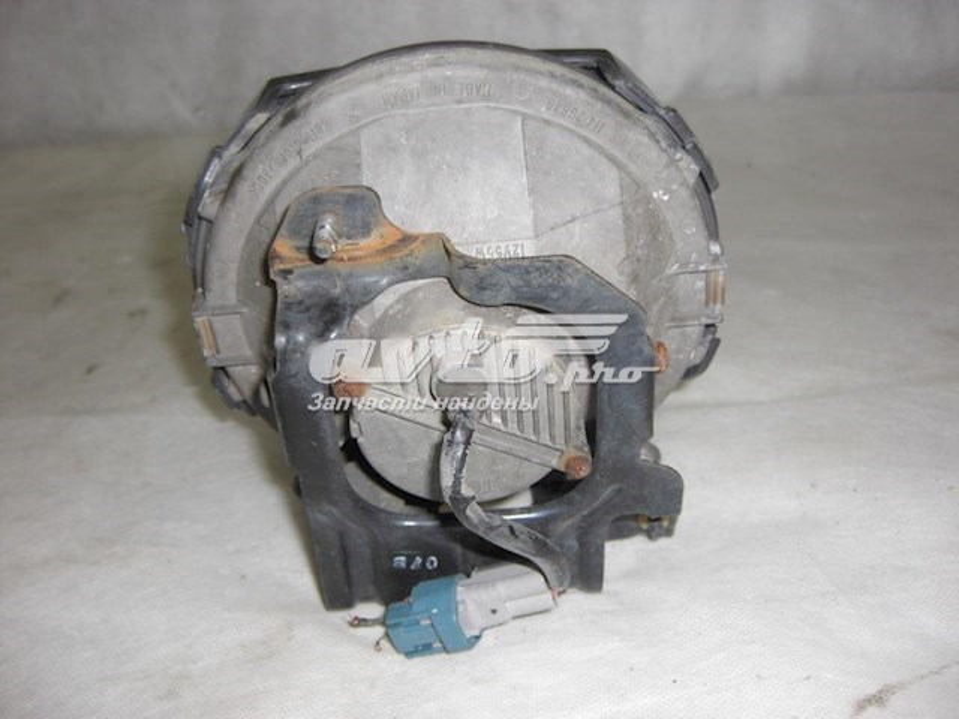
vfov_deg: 37.7
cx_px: 480
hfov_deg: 49.0
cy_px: 360
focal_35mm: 38
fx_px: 1053
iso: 80
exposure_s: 1/60
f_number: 2.8
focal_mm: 7.9
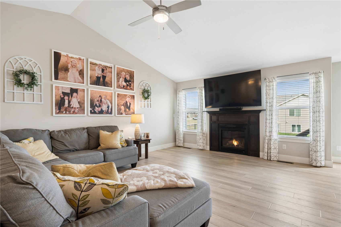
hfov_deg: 93.3
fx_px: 161
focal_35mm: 17
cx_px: 170
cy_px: 114
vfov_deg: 70.4
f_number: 8
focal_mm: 17
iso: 400
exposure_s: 1/20
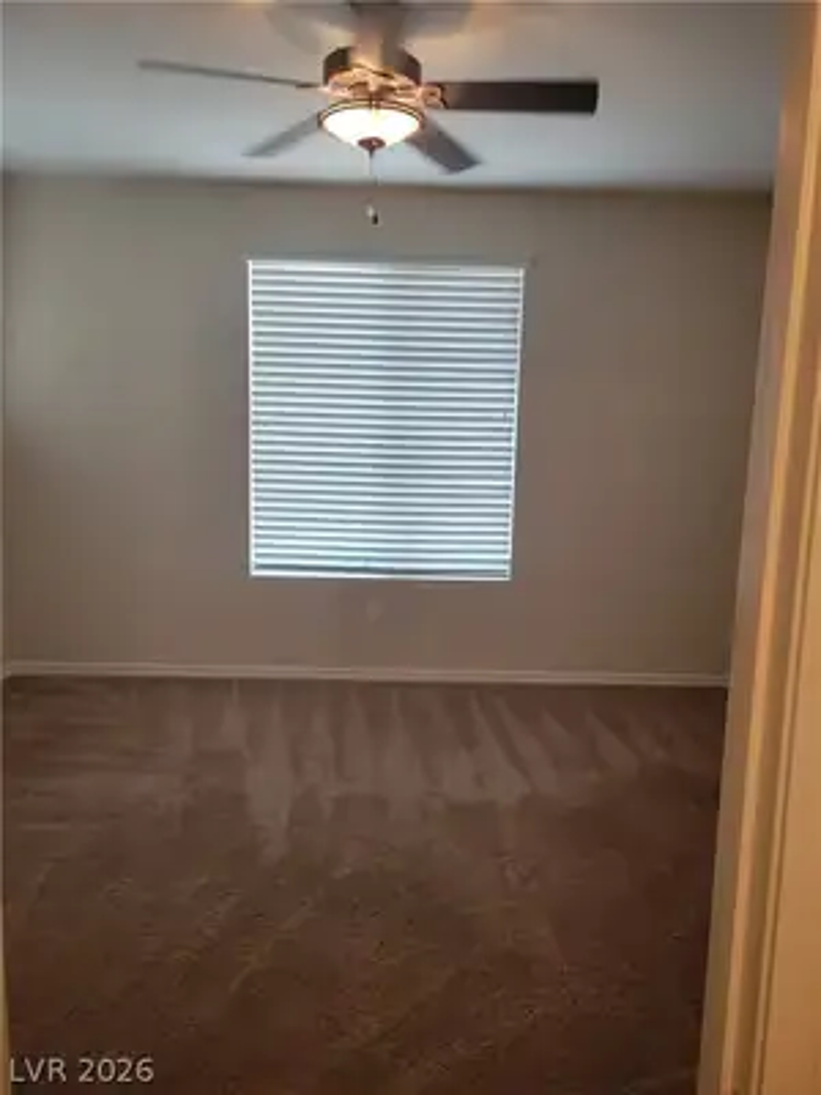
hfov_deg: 53.1
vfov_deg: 67.3
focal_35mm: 26
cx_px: 410
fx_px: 822
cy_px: 548
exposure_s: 1/120
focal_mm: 5.4
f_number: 1.8
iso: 160
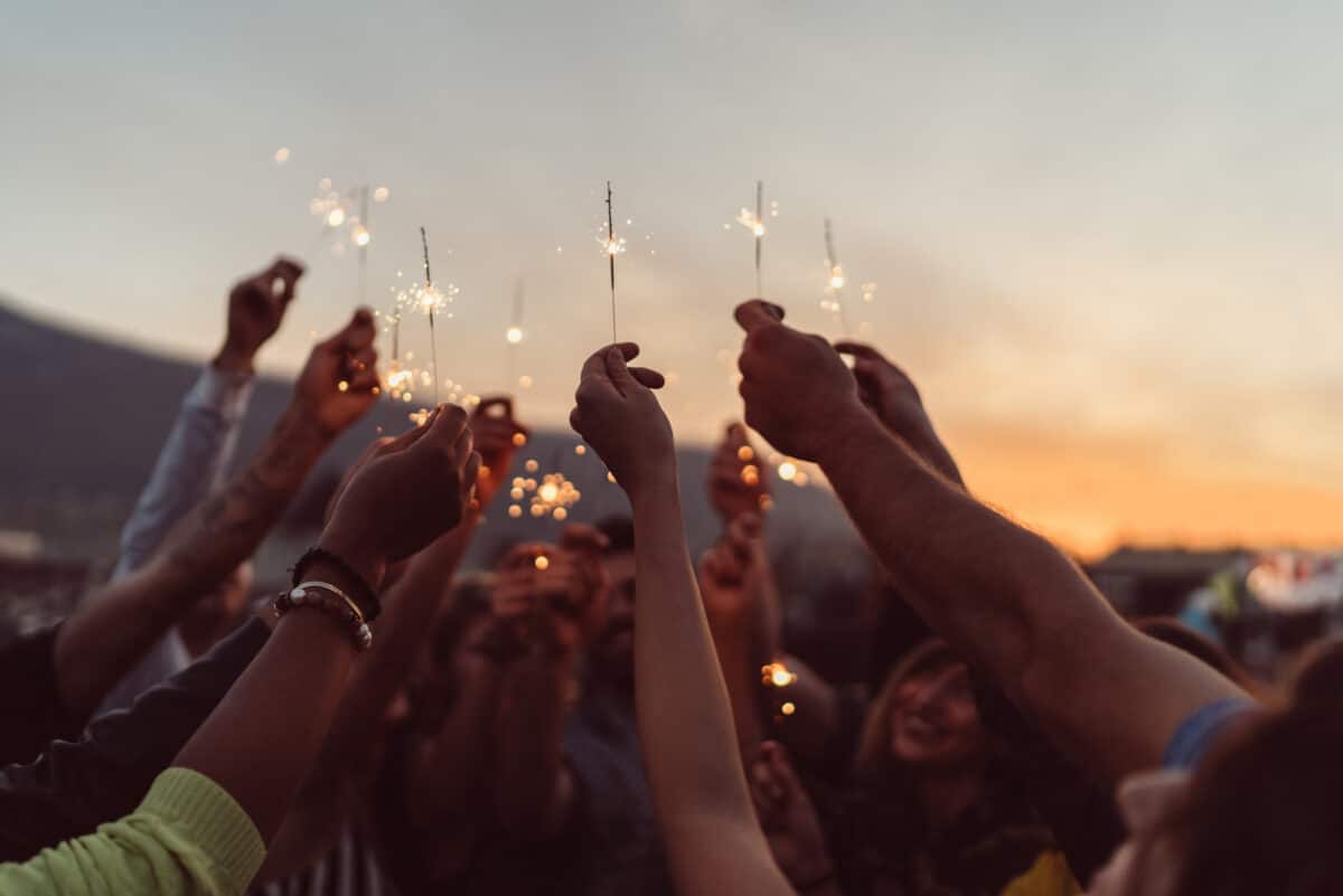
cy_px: 448
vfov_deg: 37.9
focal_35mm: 35
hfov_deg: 54.4
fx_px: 1306
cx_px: 672
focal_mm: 35
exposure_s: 1/2500
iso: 400
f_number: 1.4
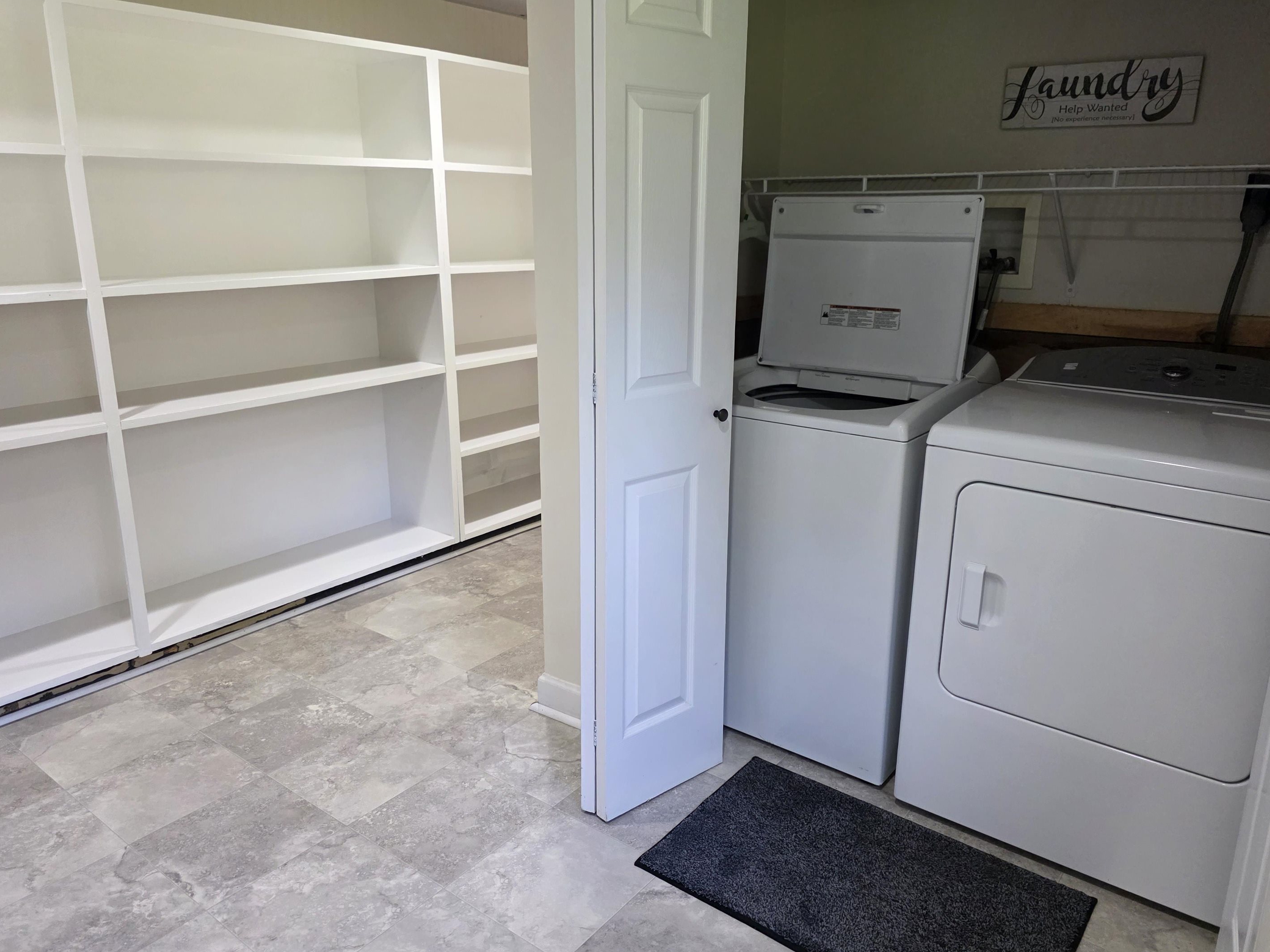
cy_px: 460
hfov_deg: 69.4
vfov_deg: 54.9
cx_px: 639
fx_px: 917
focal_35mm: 25
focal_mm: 6.3
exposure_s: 1/120
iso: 640
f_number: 1.7
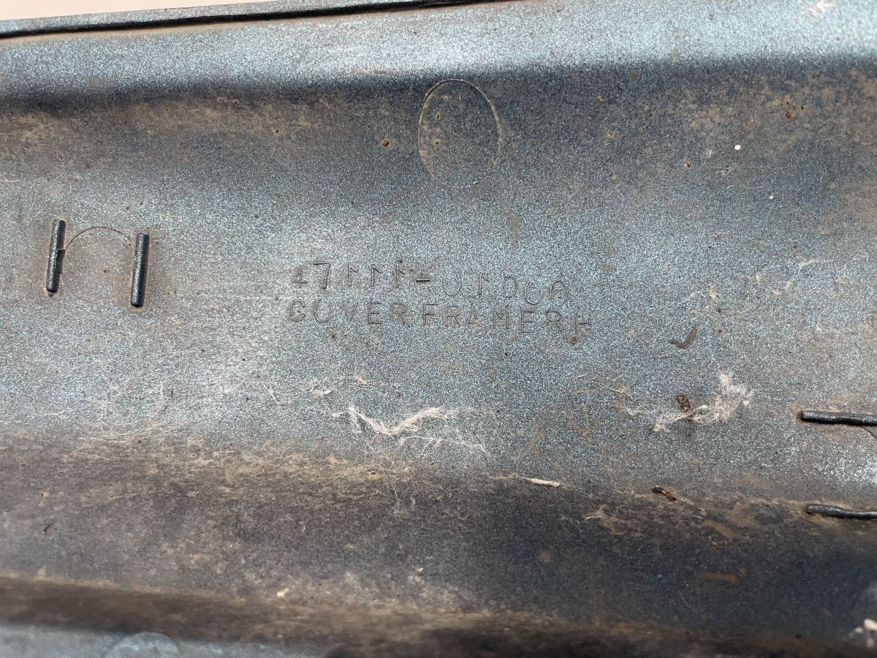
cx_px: 438
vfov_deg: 53.1
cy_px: 329
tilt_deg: -56.5
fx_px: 659
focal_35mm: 26
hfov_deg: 67.3
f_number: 1.6
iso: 125
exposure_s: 1/50
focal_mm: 4.2
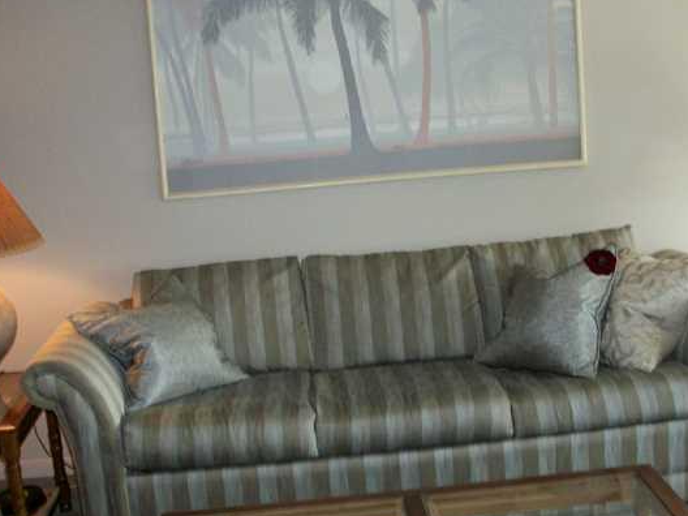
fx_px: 1053
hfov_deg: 36.2
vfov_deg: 27.5
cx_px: 360
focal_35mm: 53
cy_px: 275
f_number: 3.1
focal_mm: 6.3
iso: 160
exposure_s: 1/30
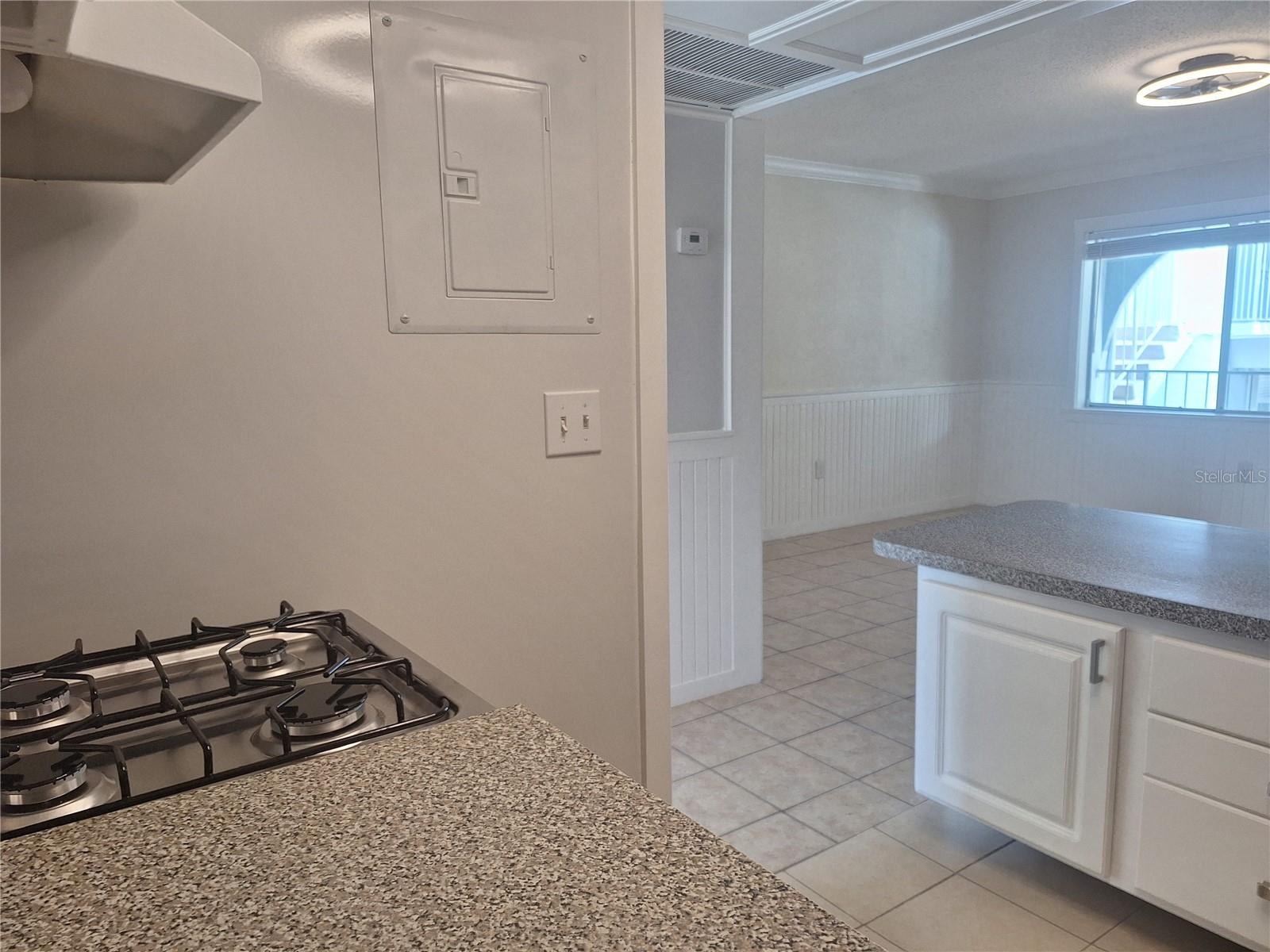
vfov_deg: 58.9
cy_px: 476
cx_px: 635
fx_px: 844
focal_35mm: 23
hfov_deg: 73.9
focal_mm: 5.54
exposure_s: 1/60
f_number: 1.8
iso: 64
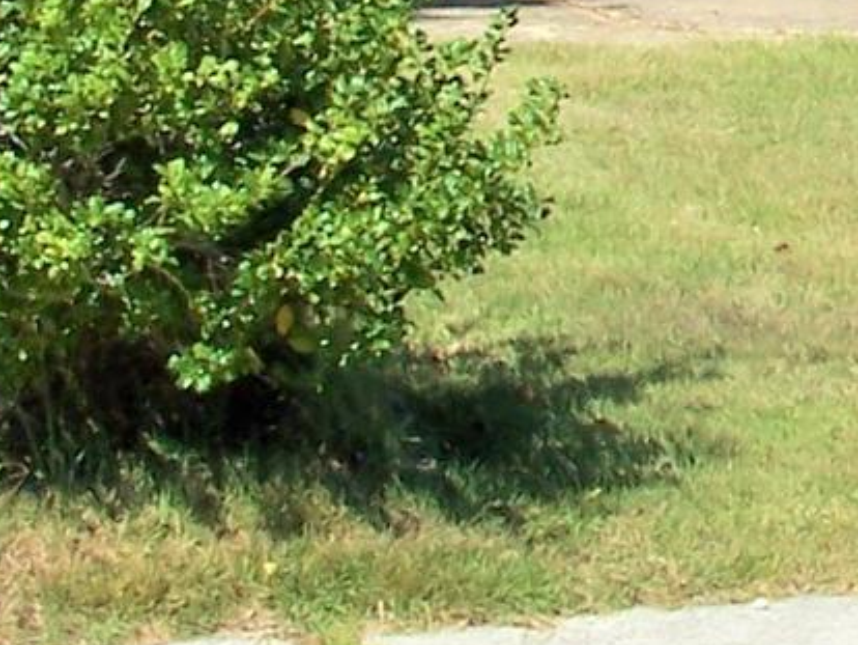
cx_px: 1560
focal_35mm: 252
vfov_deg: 5.8
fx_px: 6250
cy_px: -622
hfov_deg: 7.6
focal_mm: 8.5
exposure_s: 1/750
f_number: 4.5
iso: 80
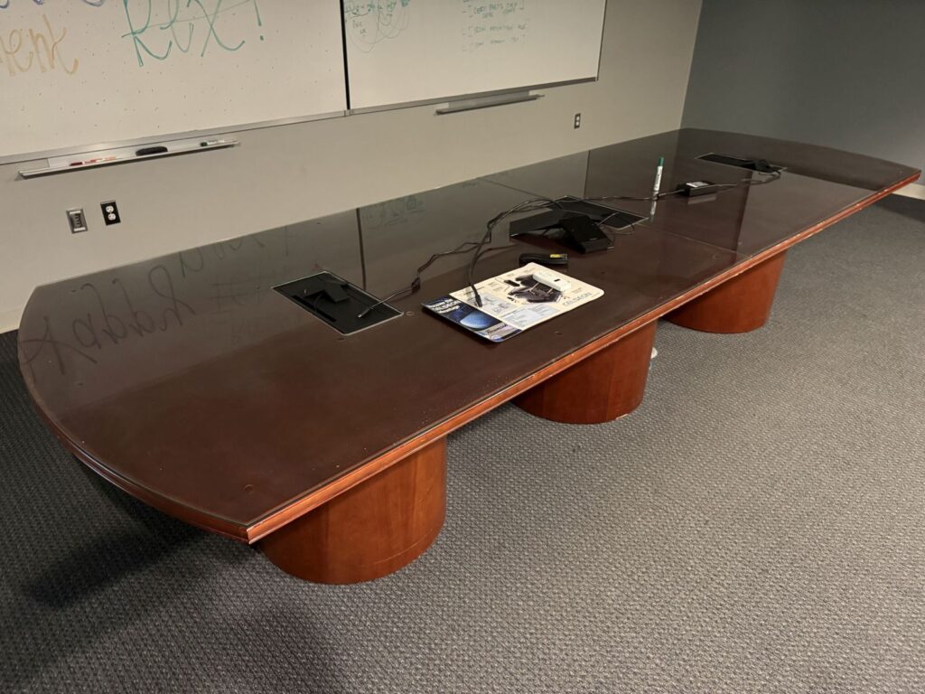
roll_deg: -1.3
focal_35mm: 24
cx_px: 462
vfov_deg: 56.8
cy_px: 347
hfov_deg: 71.6
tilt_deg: -30.2
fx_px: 641
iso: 1000
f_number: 1.78
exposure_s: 1/30
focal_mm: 6.76
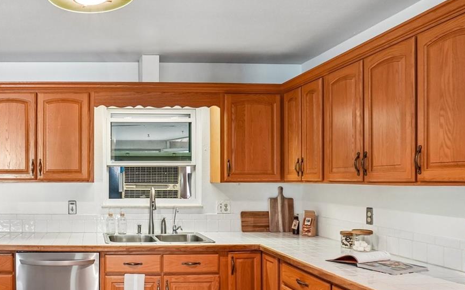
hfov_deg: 57.6
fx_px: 392
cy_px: 178
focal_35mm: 31
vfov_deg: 40.4
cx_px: 105
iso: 400
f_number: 8
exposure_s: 1/5
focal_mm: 11
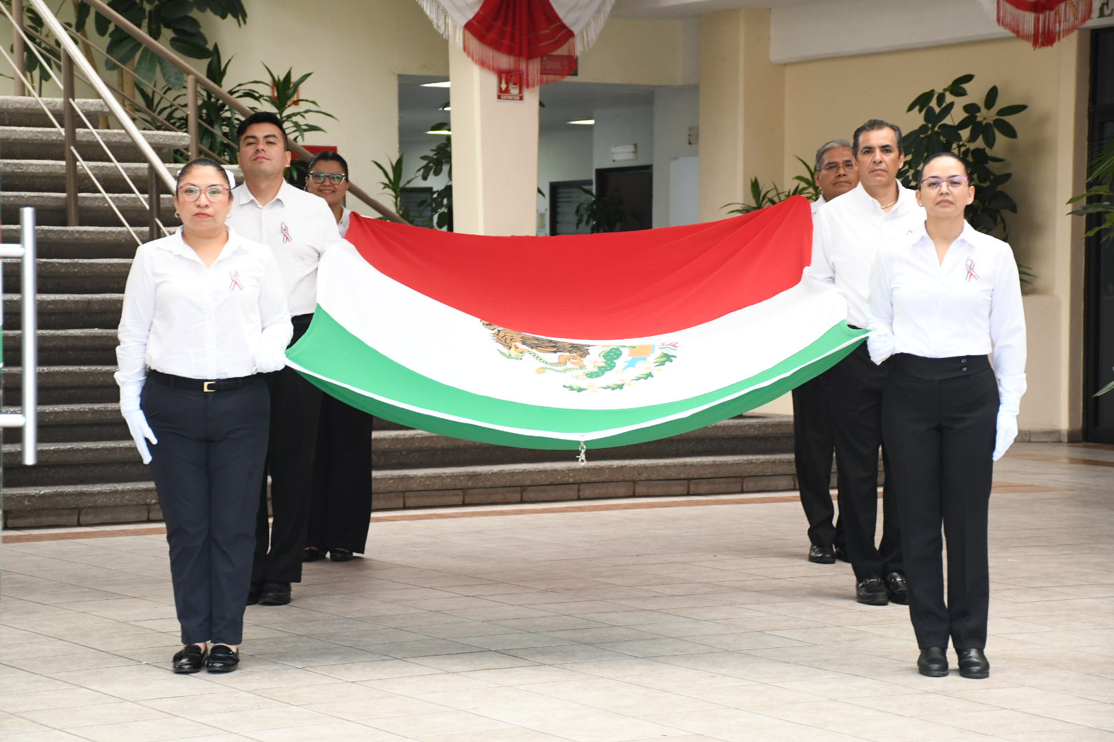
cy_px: 371
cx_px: 557
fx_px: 2878
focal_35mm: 93
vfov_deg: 14.7
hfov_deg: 21.9
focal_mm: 62
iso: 1250
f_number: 5.6
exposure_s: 1/125
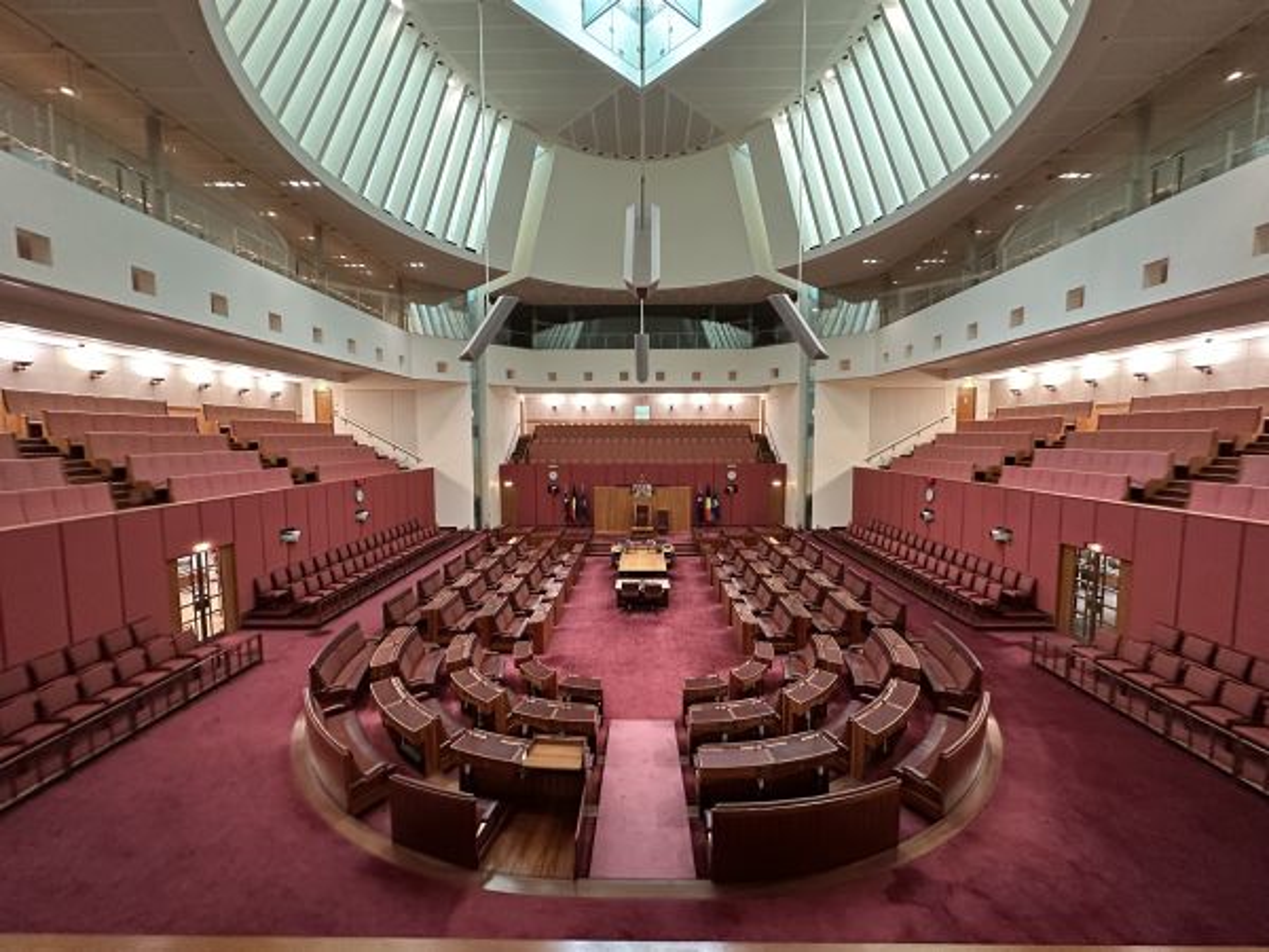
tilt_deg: -5.6
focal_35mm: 14
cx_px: 634
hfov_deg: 102.1
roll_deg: -0.5
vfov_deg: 85.7
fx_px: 513
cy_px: 476
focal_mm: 2.22
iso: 640
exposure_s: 1/50
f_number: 2.2
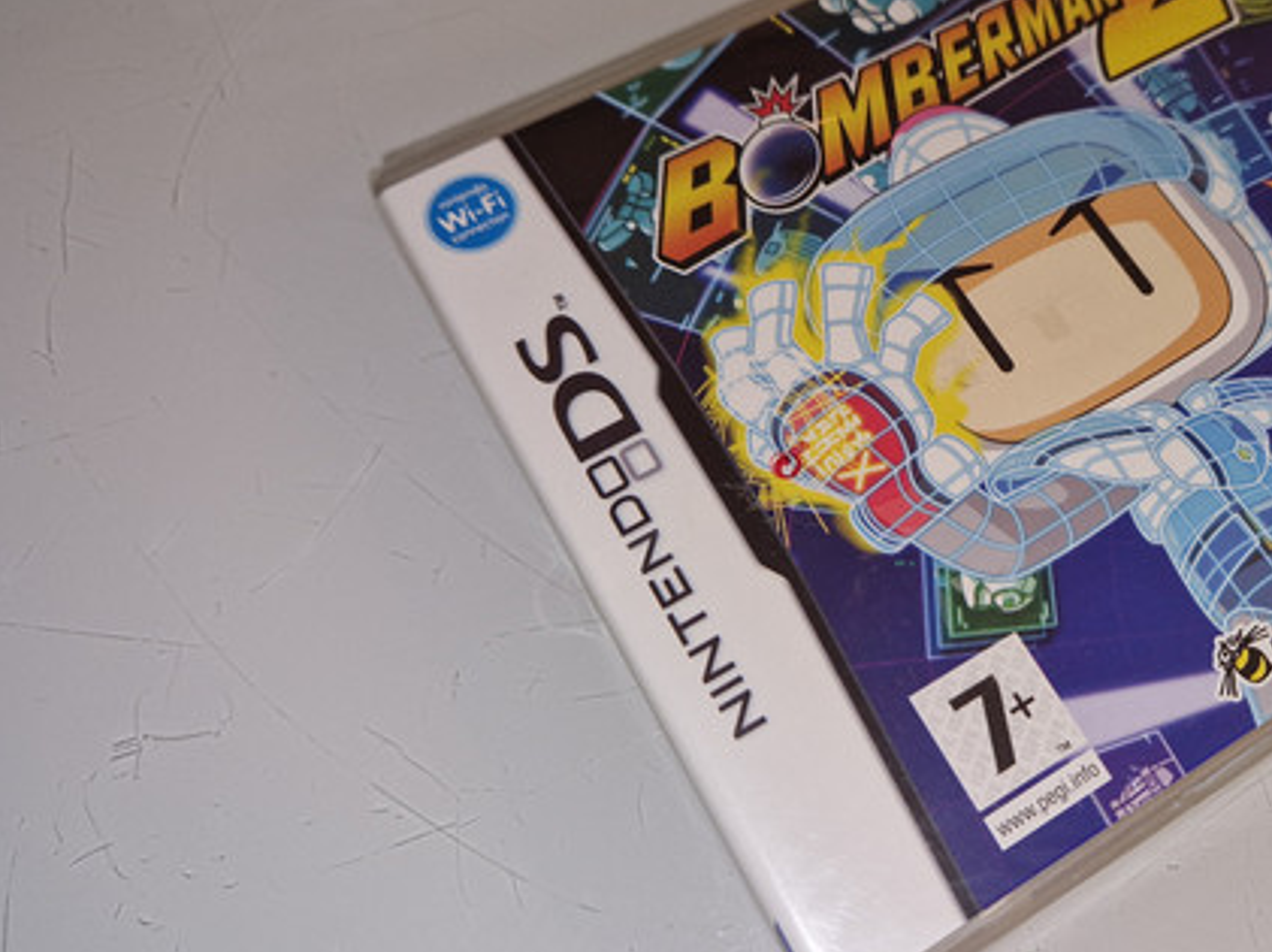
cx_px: 915
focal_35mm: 35
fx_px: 1285
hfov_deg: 51.0
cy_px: 396
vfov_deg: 40.5
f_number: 1.8
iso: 80
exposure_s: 1/50
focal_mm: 5.4
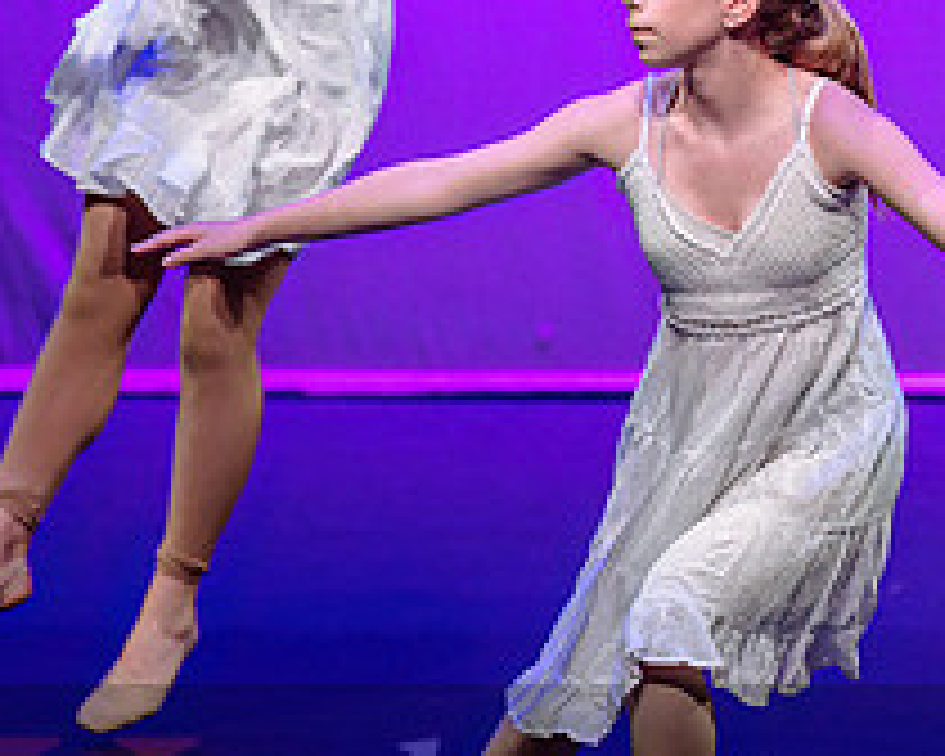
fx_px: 13453
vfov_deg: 3.2
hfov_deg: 4.0
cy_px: 40
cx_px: 1066
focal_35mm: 481
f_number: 2.8
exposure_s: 1/320
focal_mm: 135
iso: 1600
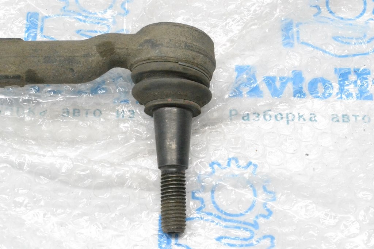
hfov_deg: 24.6
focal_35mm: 82
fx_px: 857
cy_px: 124
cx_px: 187
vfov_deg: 16.6
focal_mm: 55
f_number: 11
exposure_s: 1/160
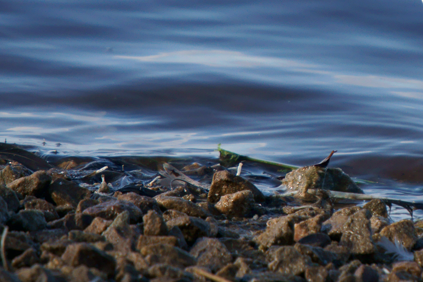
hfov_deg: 1.6
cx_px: 387
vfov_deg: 1.1
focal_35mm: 1286
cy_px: -4
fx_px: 15111
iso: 200
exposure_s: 1/500
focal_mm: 420
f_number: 6.3
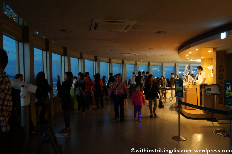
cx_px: 116
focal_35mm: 27
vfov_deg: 47.8
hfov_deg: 67.4
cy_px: 77
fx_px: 174
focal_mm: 18
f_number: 5.6
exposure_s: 1/15
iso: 3200
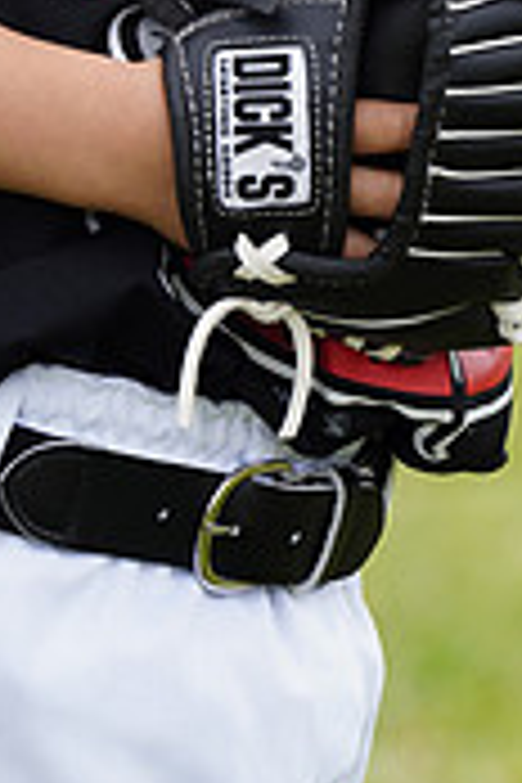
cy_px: -261
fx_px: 14245
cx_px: 304
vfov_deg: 3.1
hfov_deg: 2.1
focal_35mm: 655
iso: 100
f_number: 5.6
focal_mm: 197
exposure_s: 1/250
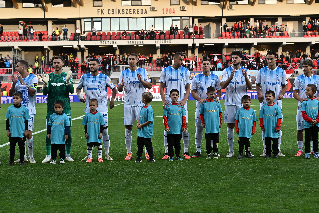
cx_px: 193
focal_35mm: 70
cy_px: 130
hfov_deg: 28.8
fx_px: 620
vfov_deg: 19.4
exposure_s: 1/400
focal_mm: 48
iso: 250
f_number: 4
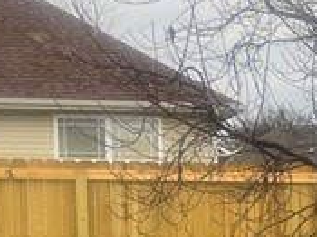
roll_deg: +0.0
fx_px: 1391
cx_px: 525
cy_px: 337
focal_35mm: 152
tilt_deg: -6.5
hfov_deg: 12.2
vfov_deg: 9.5
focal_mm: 5.7
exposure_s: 1/337
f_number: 1.5
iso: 50
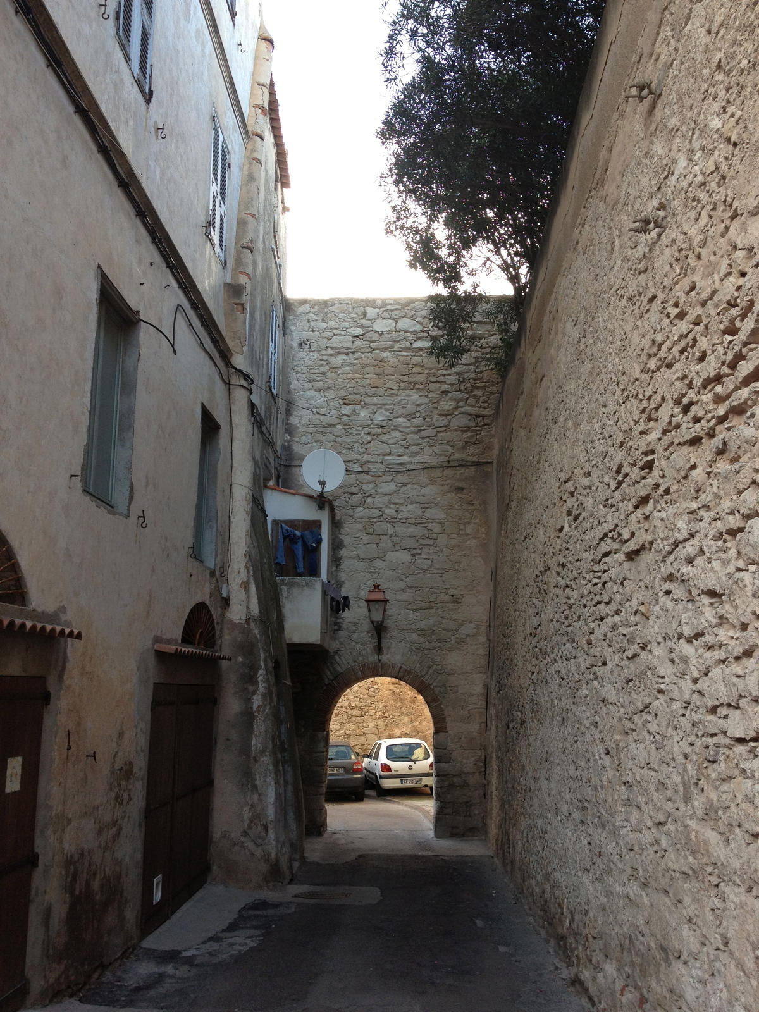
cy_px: 506
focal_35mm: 35
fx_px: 1023
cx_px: 380
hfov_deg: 40.7
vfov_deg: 52.6
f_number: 2.4
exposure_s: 1/120
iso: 64
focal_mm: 4.28
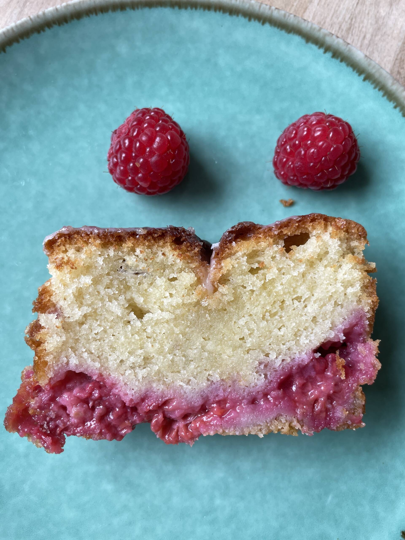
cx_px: 202
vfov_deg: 67.3
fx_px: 406
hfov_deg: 53.1
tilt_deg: -83.3
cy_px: 270
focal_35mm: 26
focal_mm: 4.2
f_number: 1.6
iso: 40
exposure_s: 1/121
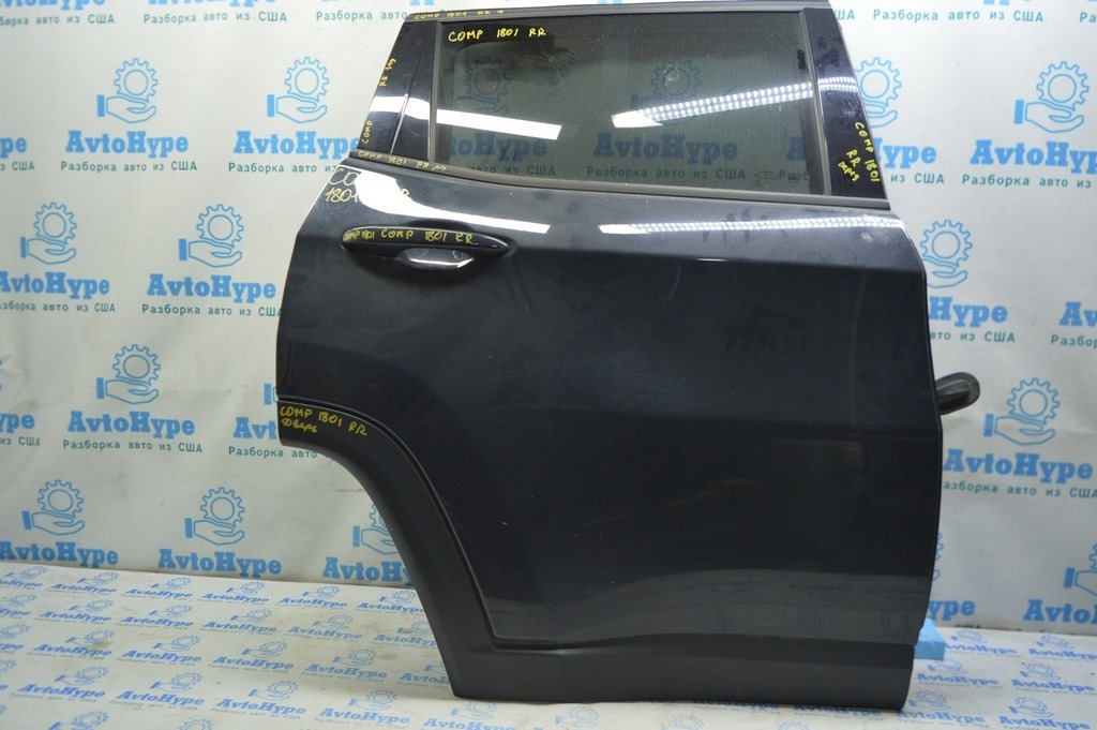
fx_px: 822
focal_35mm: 27
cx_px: 548
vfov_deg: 47.9
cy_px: 365
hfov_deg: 67.4
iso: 400
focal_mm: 18
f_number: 3.5
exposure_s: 1/40
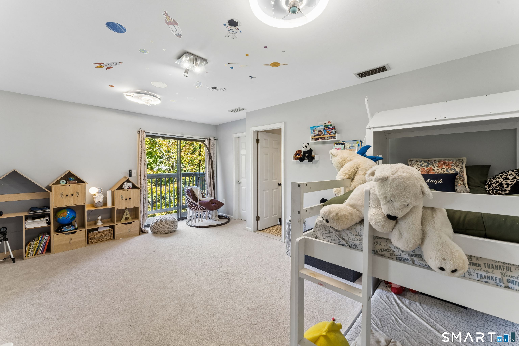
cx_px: 260
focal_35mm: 14
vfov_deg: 81.2
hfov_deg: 104.3
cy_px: 173
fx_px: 202
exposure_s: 1/5
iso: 400
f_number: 13
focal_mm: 14
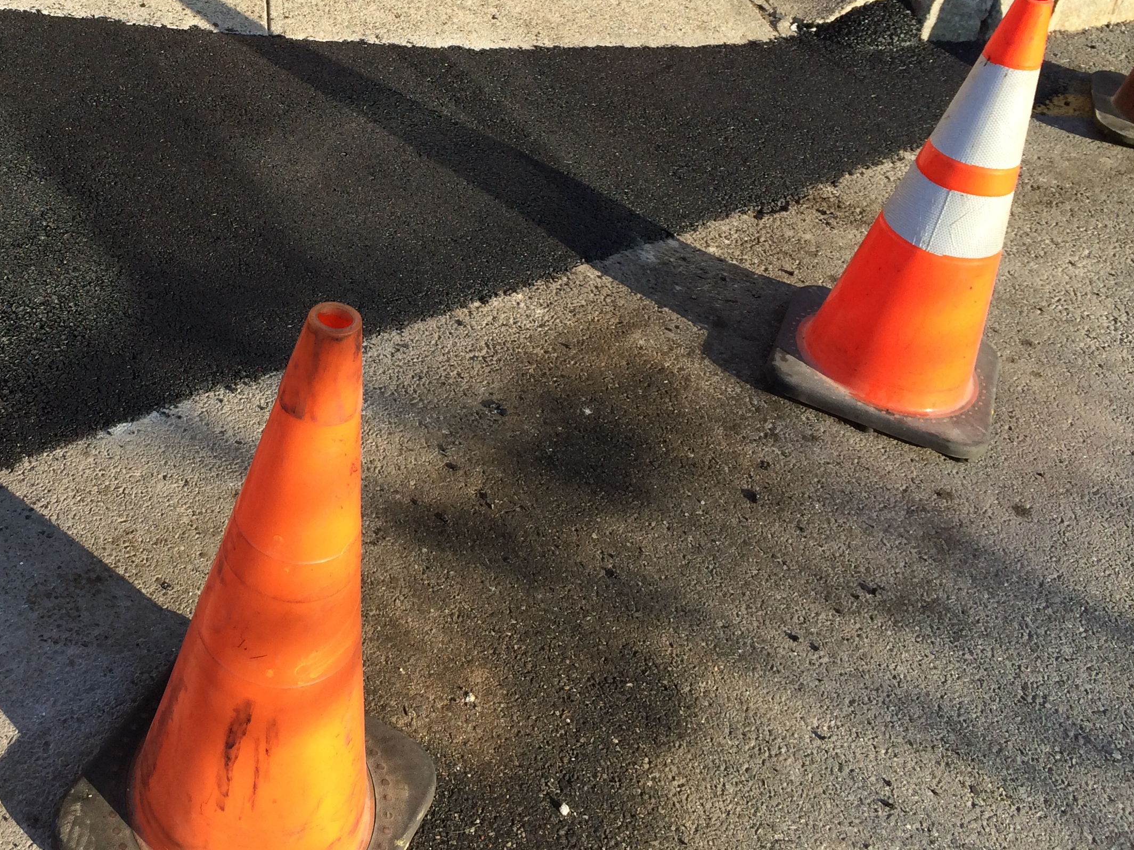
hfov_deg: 40.0
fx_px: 1507
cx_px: 273
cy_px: 207
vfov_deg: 30.9
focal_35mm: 46
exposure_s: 1/720
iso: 32
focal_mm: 4.12
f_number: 2.2
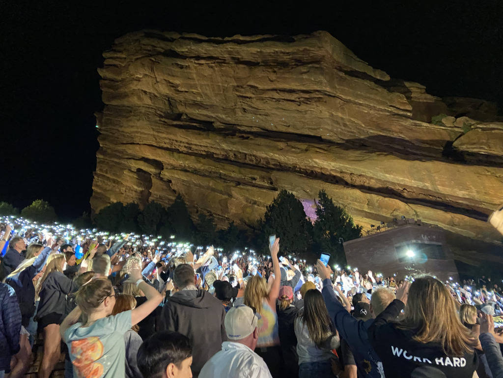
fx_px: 378
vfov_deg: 53.1
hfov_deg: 67.3
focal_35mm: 26
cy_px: 189
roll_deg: +8.0
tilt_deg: +21.9
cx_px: 252
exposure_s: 1/30
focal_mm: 4.25
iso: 800
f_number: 1.8
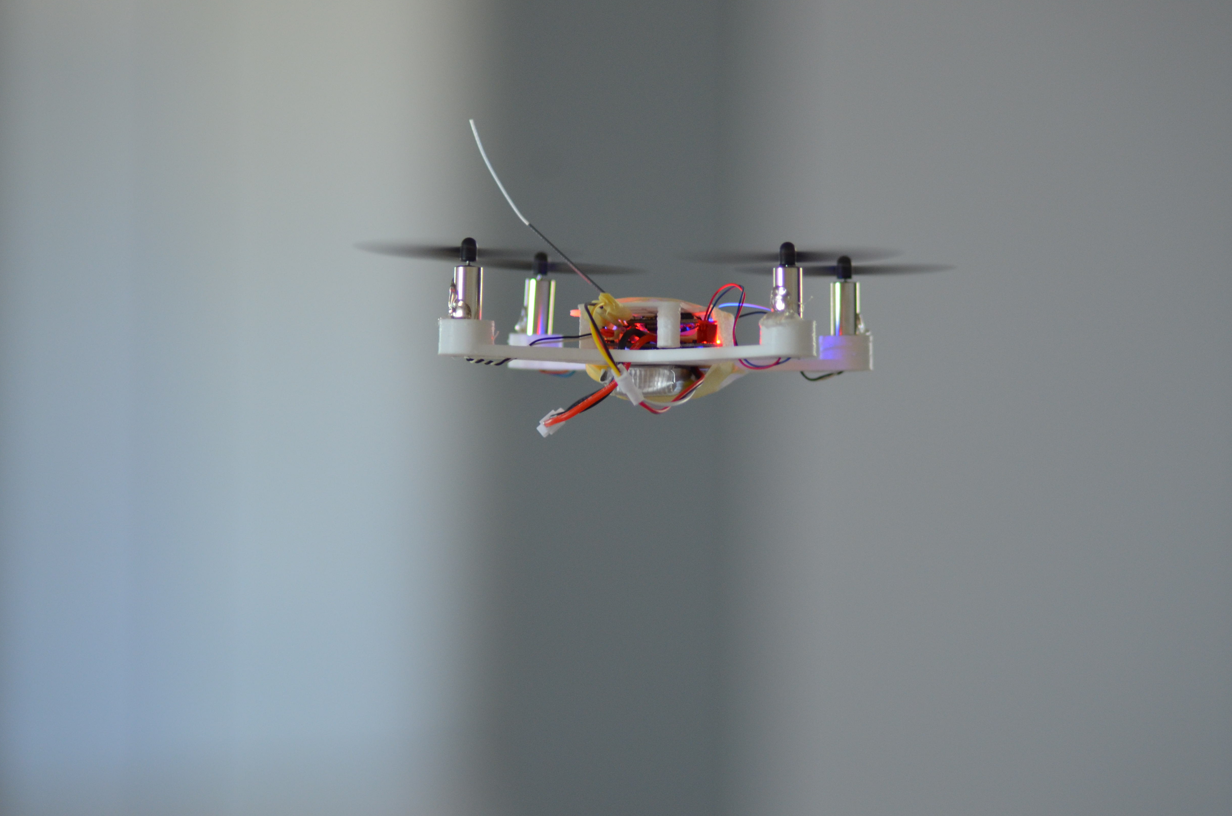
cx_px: 624
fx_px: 6762
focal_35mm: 198
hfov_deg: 10.4
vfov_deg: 6.9
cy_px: 403
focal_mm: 130
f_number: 4.2
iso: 800
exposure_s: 1/200
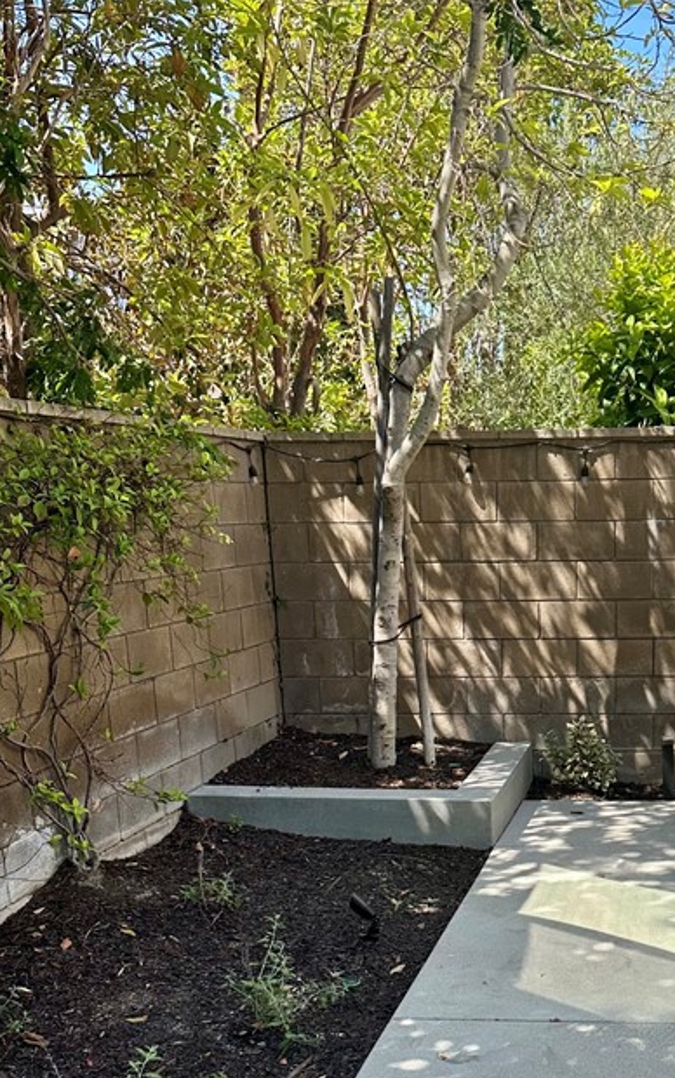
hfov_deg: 29.9
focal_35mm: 42
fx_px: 1235
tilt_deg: -15.8
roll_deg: +0.8
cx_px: 538
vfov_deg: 45.7
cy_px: 796
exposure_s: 1/943
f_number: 1.78
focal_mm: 6.86
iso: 80
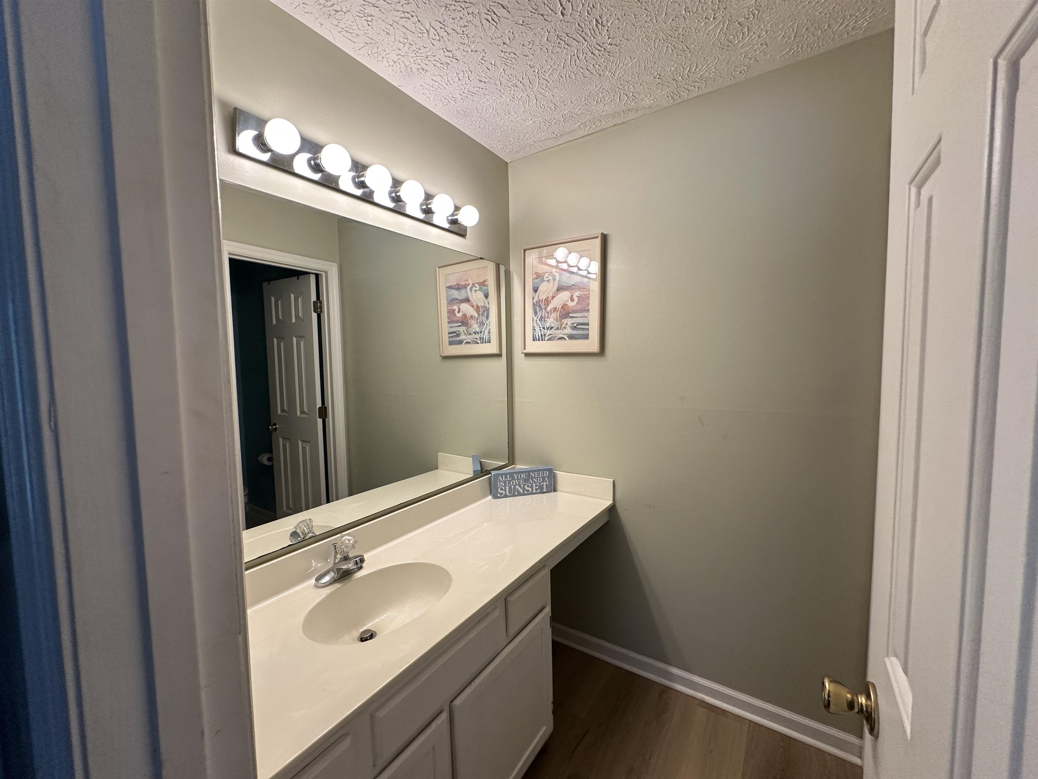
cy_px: 390
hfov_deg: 102.1
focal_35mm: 14
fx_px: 420
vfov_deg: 85.7
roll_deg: +1.2
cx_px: 519
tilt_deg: -4.3
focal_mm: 2.22
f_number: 2.2
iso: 200
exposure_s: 1/120
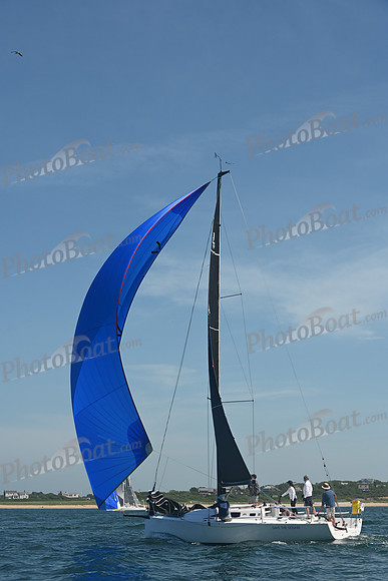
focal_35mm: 70
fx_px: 1131
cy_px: 290
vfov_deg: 28.8
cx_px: 194
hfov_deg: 19.5
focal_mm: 70
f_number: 10
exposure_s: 1/1000
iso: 320
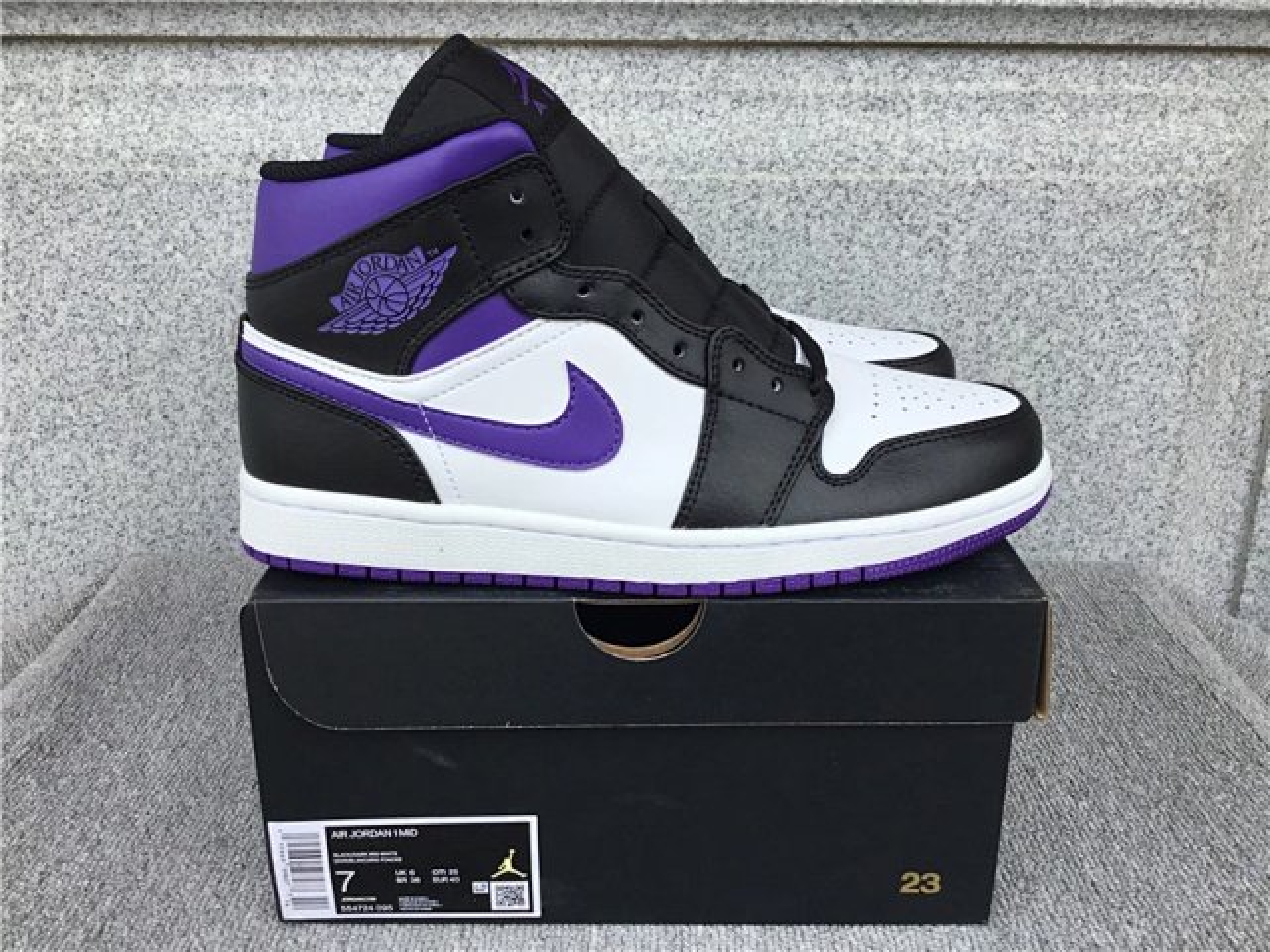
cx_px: 635
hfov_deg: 58.4
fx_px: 1137
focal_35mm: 31
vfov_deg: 45.4
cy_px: 476
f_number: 2.4
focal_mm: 3.3
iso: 25
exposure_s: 1/405
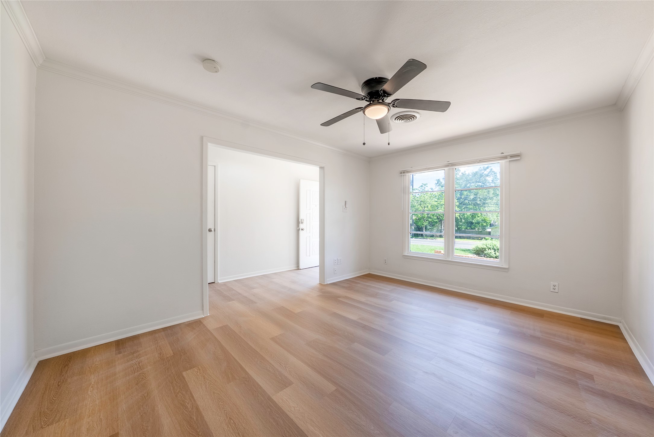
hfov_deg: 112.6
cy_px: 218
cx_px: 327
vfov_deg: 90.1
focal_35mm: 12
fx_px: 218
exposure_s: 1/125
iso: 160
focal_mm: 12
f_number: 7.1
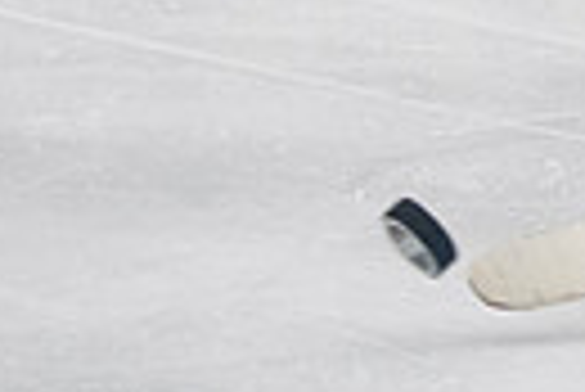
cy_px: -691
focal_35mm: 586
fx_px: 9533
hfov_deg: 3.5
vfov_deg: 2.3
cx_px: 1291
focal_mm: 102
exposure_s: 1/640
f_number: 3.2
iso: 2000
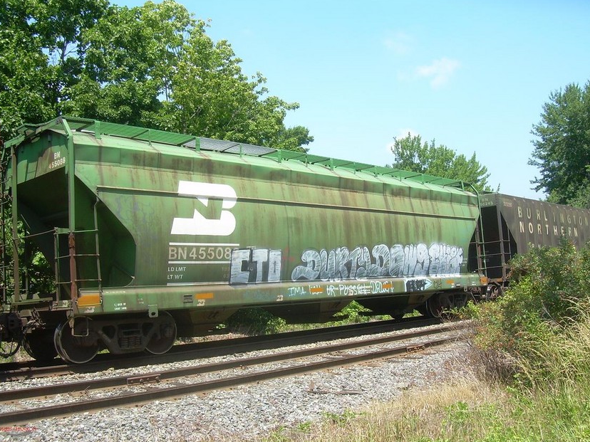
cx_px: 298
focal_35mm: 39
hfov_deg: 47.9
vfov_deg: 36.8
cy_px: 224
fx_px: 665
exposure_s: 1/193
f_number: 4.6
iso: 50
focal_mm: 6.3
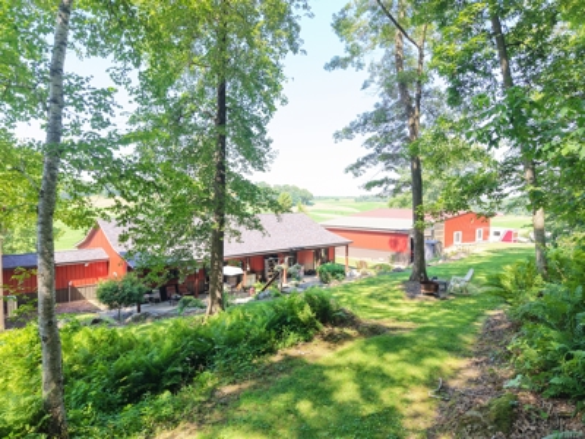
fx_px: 406
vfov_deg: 56.8
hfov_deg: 71.6
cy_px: 220
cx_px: 292
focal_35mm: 24
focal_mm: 8.67
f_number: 1.8
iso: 400
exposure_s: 1/400
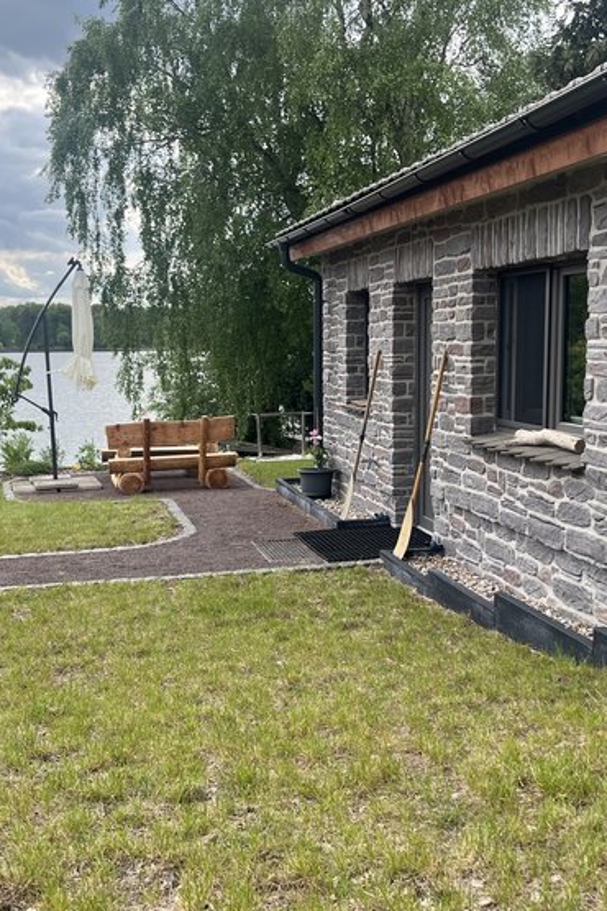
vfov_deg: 49.5
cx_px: 290
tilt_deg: -8.3
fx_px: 986
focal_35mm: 39
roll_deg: +1.7
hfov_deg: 34.2
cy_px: 468
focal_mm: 5.1
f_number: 1.6
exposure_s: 1/1199
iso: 50
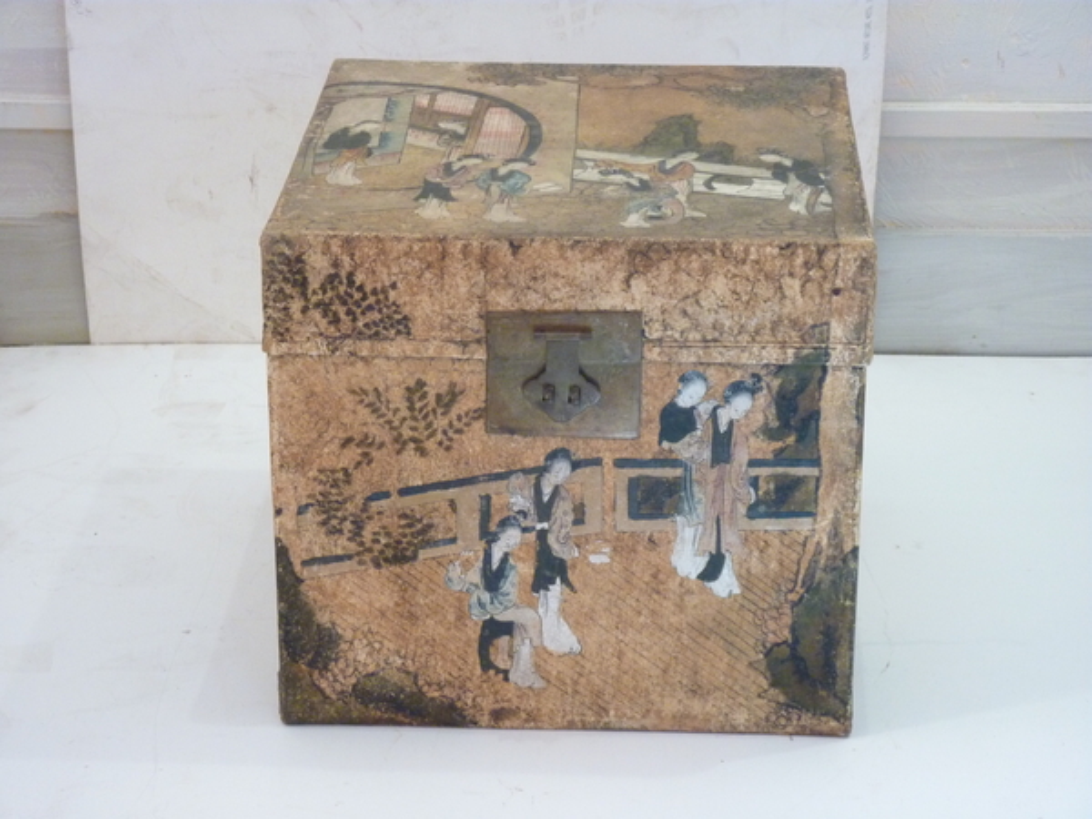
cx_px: 546
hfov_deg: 21.8
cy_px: 410
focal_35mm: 90
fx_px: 2839
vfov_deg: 16.4
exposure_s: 1/8
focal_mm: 14.7
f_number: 4.3
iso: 400
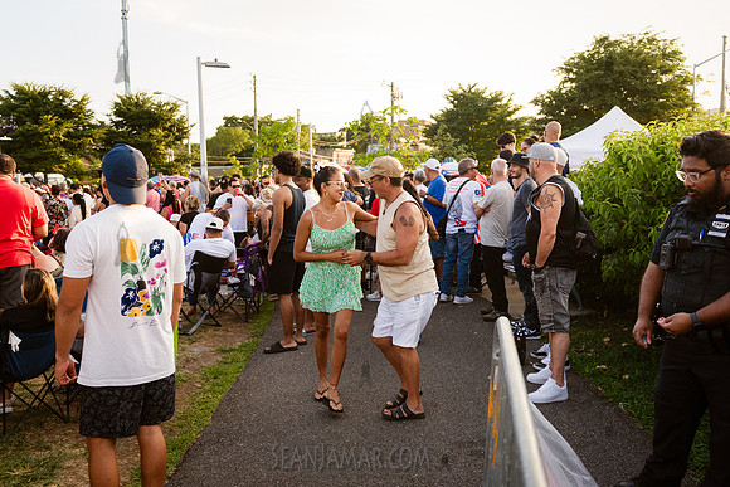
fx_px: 678
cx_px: 365
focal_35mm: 33
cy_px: 244
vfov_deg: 39.5
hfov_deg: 56.6
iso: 1000
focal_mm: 32
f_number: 3.5
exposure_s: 1/1000
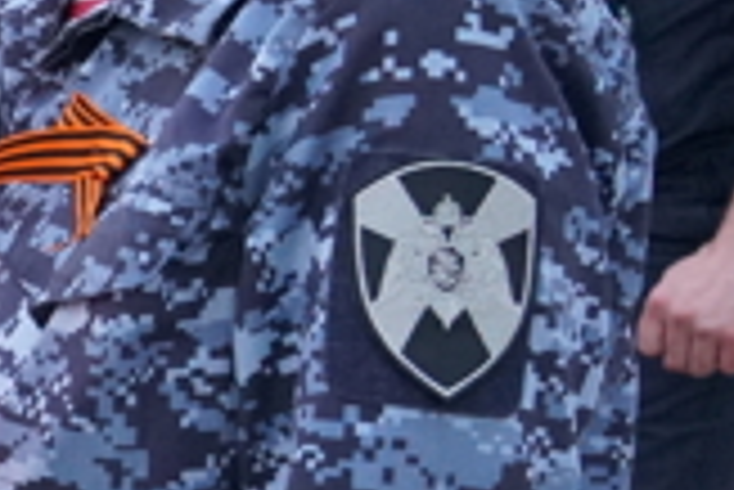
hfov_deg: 12.4
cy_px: 279
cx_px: -757
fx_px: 2965
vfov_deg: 9.5
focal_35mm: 145
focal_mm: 21
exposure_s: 1/160
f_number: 4
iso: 4000
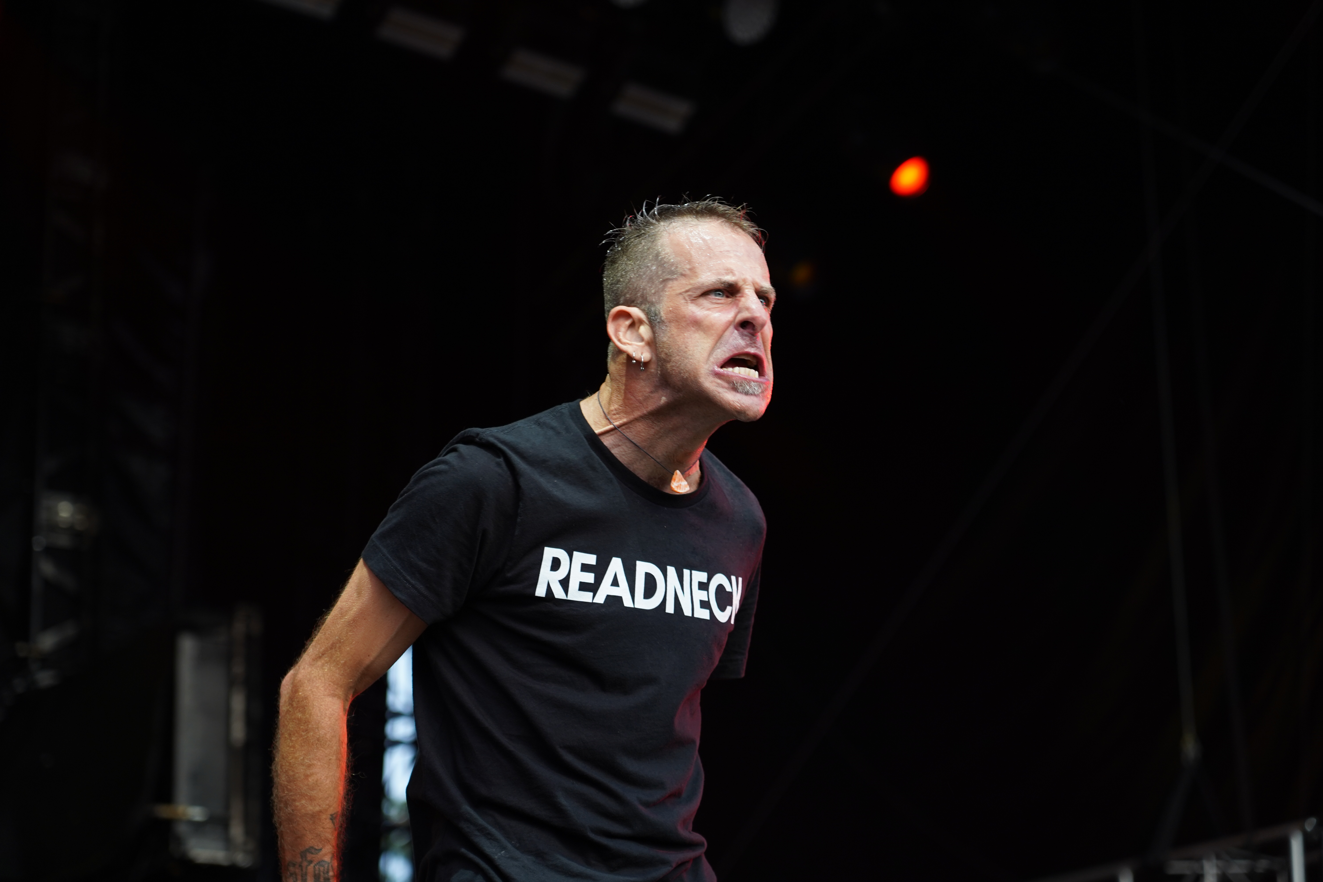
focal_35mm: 105
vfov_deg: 13.0
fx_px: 3858
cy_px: 441
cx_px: 662
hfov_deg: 19.5
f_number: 4
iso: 400
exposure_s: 1/125
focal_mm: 105
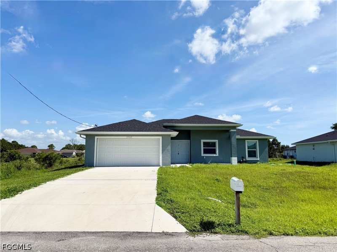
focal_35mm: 24
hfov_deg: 71.6
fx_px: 234
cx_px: 168
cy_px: 126
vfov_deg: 56.8
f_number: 1.78
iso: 80
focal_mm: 6.76
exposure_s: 1/8130
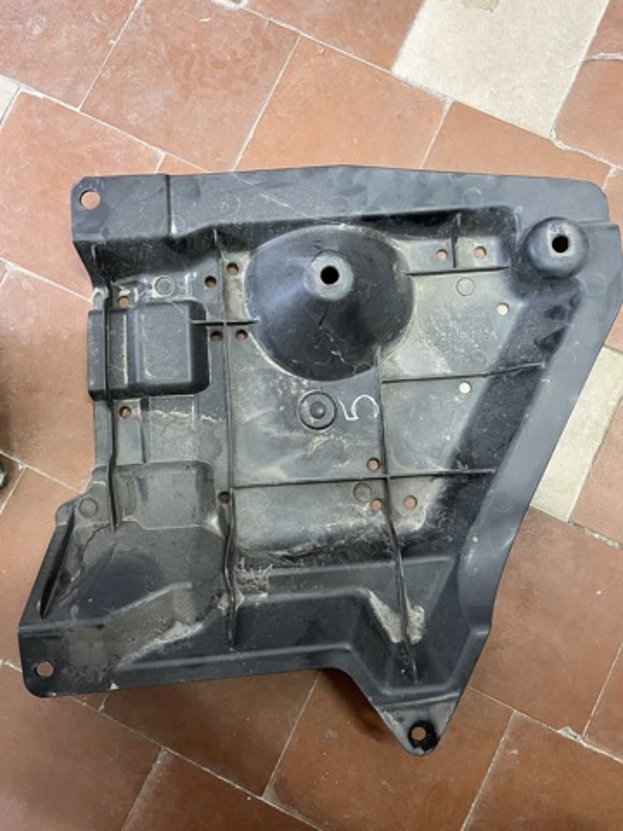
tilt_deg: -83.2
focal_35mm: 26
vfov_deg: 67.3
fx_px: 624
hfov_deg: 53.1
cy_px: 416
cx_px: 312
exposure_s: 1/60
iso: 250
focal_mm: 5.1
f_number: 1.6
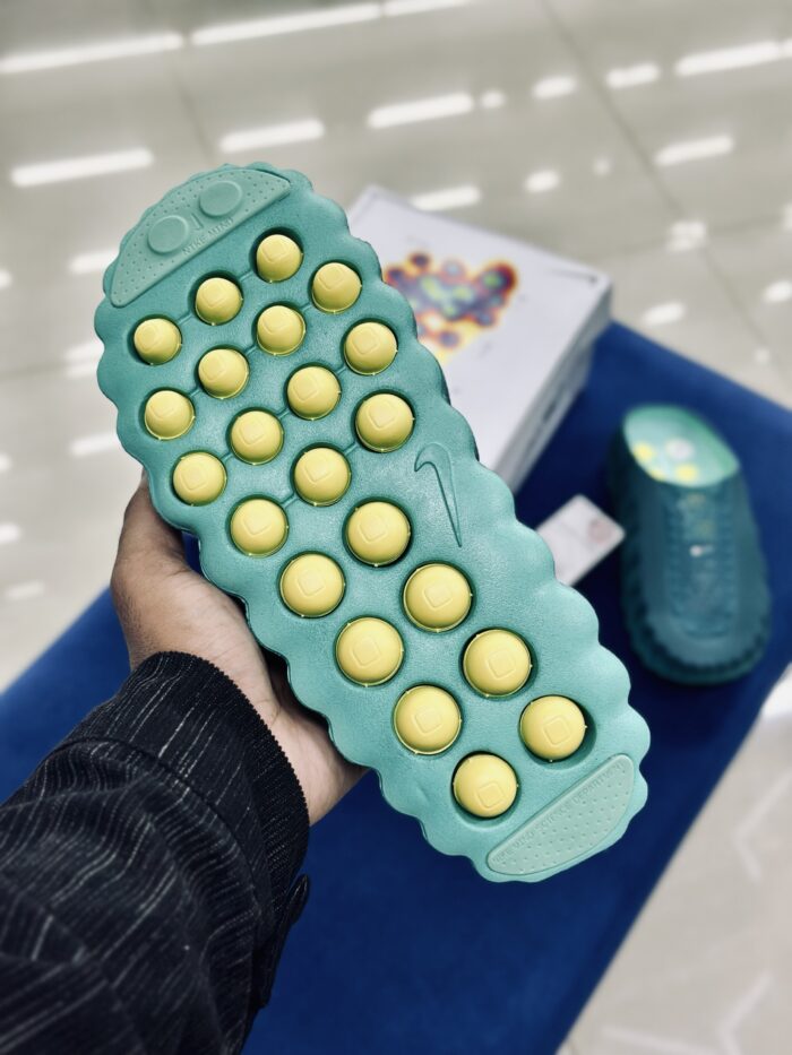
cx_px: 396
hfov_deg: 30.3
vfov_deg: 39.7
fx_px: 1464
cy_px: 528
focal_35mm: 48
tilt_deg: -52.8
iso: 64
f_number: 1.78
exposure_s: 1/112
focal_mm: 6.86
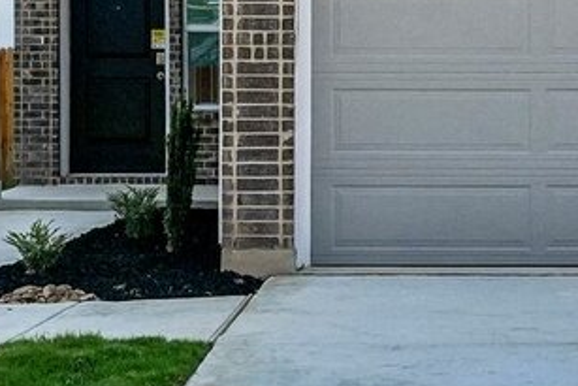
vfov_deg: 13.8
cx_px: 537
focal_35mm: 95
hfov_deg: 20.9
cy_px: -145
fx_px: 1526
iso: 500
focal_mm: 18
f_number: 8
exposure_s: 1/2000
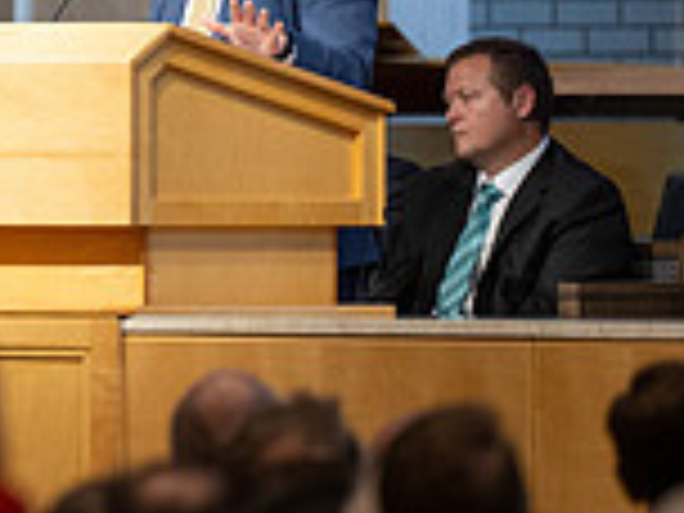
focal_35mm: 736
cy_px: 196
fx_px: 14543
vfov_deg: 2.0
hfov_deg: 2.7
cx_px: -122
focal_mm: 200
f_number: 2.8
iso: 1600
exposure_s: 1/400
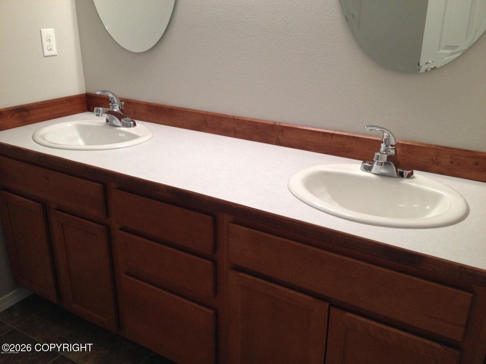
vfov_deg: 40.7
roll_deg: -1.3
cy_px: 182
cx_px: 243
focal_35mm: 35
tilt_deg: -21.3
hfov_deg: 52.6
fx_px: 491
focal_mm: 4.28
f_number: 2.4
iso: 125
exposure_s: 1/20
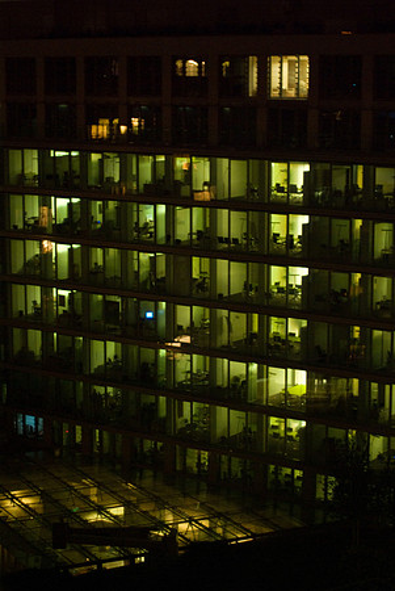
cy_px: 296
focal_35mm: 75
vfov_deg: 27.0
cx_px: 198
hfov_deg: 18.2
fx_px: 1231
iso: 800
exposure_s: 1/10
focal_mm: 50
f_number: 1.4
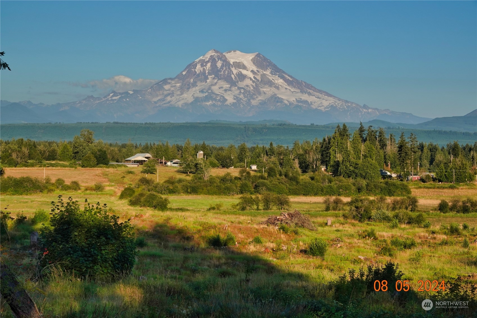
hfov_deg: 22.4
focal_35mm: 91
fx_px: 1206
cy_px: 159
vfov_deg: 15.0
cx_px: 238
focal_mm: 33.51
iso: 100
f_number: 8
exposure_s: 1/250
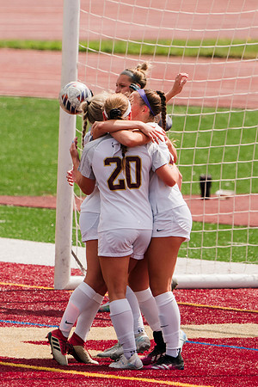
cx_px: 151
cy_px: 181
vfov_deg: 2.0
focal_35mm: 1026
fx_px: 11026
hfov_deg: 1.3
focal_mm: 600
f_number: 6.3
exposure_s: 1/1600
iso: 250
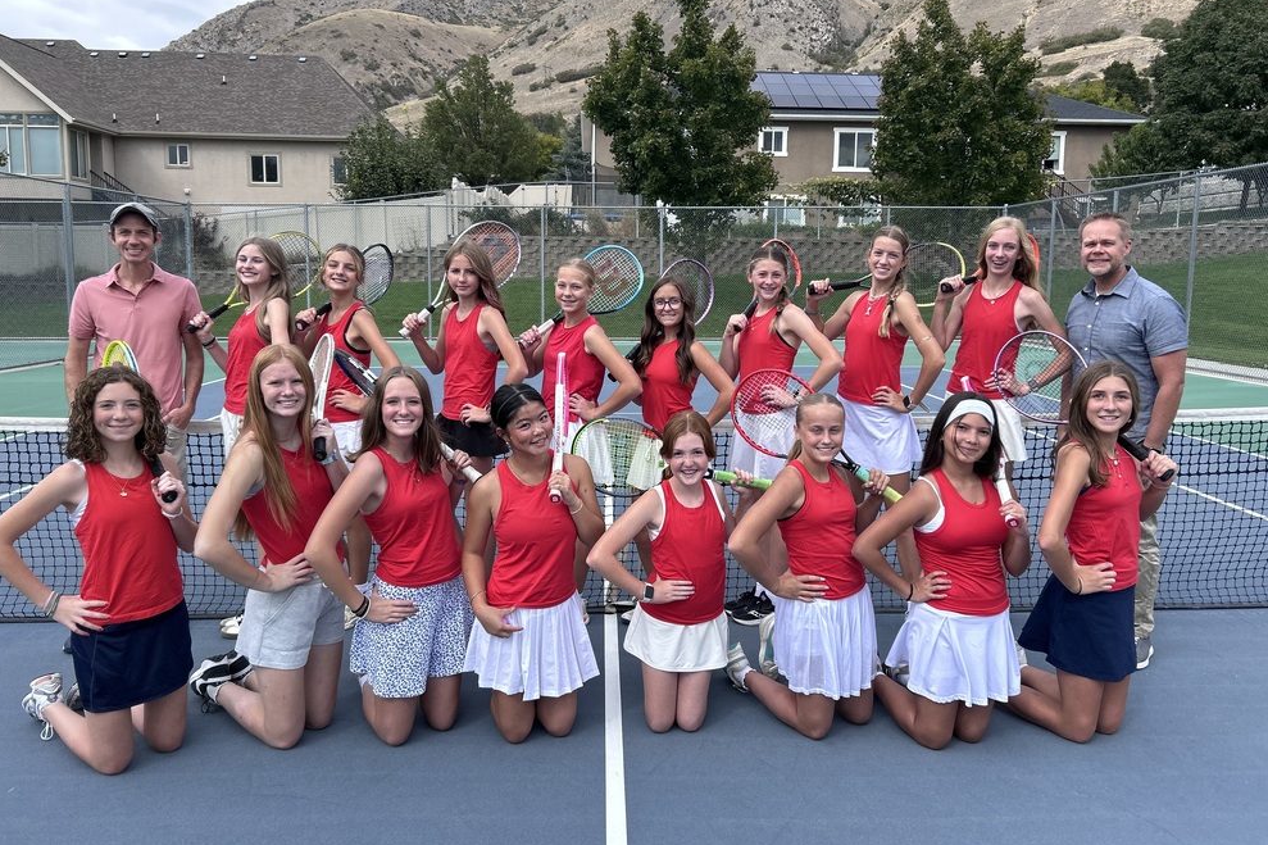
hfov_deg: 65.5
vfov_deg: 46.4
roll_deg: +0.7
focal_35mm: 28
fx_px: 986
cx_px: 633
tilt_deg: -7.9
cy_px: 397
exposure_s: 1/1361
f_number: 1.5
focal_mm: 5.7
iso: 50
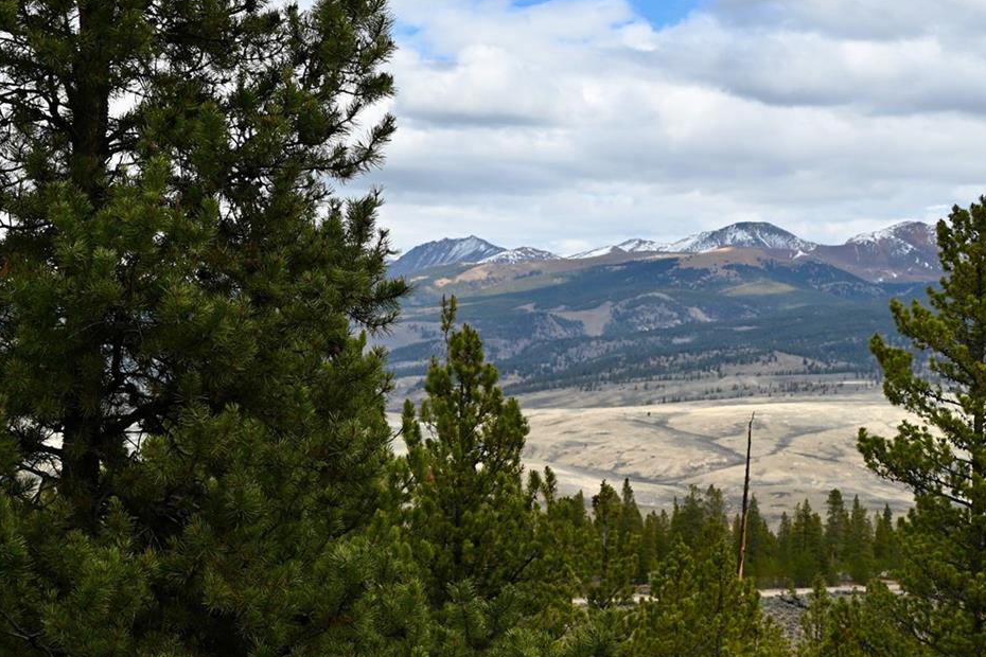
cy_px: 261
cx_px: 753
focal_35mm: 86
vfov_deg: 15.9
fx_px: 2355
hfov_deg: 23.4
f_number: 6.3
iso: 100
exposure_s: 1/320
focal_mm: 50
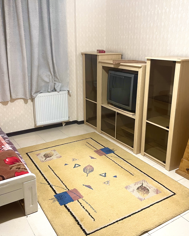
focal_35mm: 34
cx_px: 95
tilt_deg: -18.5
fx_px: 238
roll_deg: +0.4
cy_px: 118
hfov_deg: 43.4
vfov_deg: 52.8
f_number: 1.6
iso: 320
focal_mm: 5.1
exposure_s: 1/50
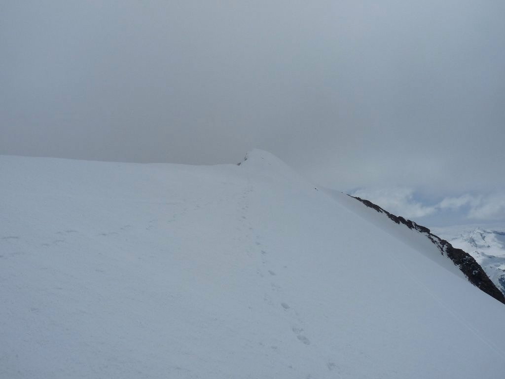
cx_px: 252
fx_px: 394
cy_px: 190
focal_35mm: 27
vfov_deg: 51.4
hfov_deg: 65.3
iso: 100
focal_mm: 4.8
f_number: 8
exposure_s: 1/1600
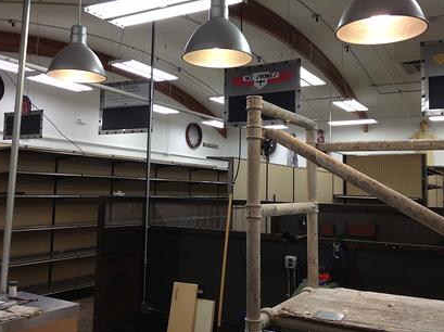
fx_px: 513
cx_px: 205
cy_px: 145
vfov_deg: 35.9
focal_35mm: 40
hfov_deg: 46.8
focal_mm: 4.28
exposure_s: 1/120
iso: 80
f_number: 2.4
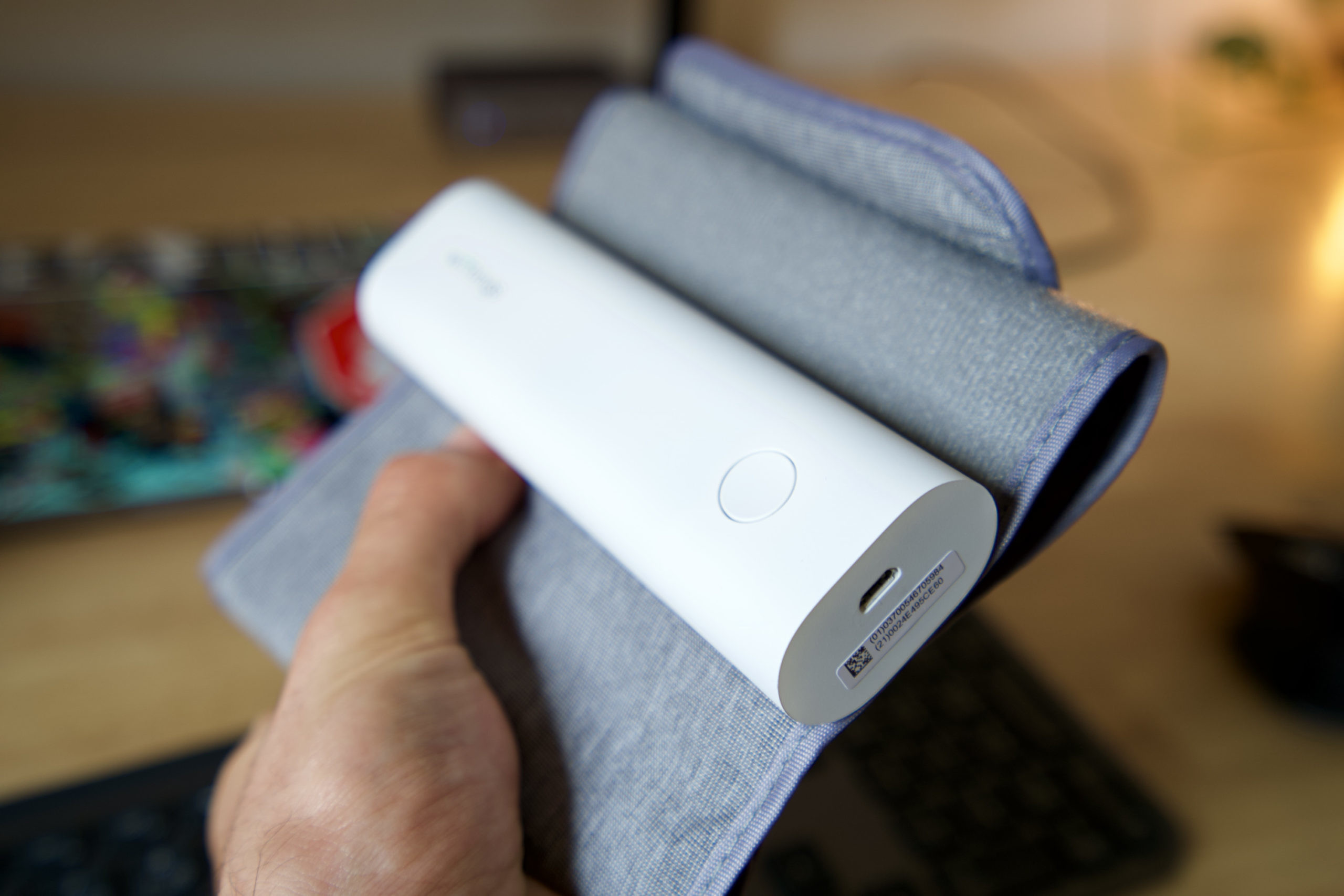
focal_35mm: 35
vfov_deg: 37.9
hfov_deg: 54.4
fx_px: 1307
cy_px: 448
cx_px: 672
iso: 160
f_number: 4
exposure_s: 1/40
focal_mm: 35
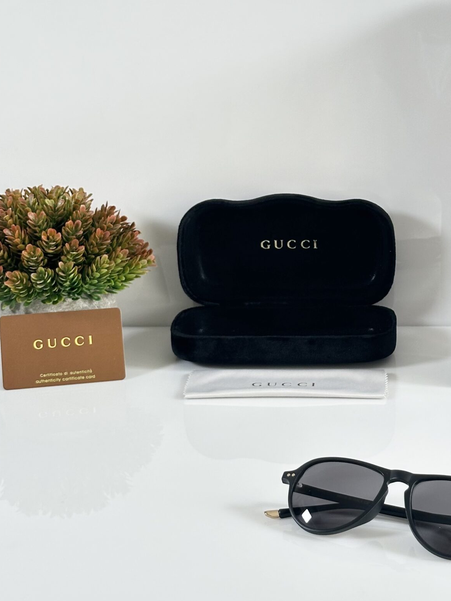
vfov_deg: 24.7
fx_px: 1372
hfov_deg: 18.5
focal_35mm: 79
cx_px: 366
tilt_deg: -16.9
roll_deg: +0.1
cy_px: 272
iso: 80
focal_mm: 6.86
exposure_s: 1/121
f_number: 1.78
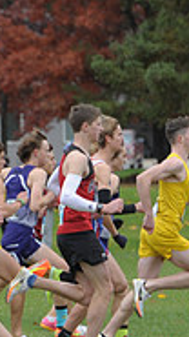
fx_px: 4840
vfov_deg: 4.0
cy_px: 246
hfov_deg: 2.2
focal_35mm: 543
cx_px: -298
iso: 1000
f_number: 6.3
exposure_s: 1/800
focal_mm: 165
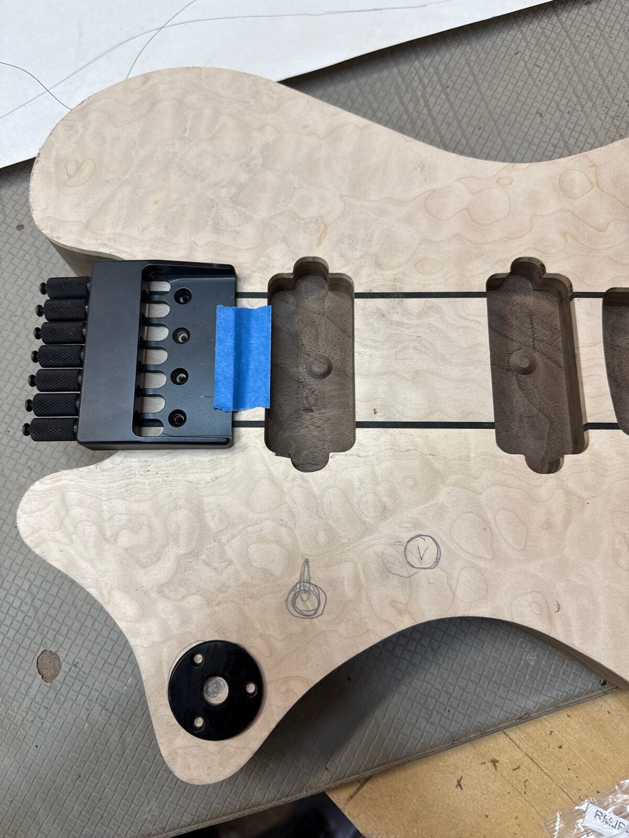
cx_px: 314
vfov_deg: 71.6
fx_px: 581
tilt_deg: -74.9
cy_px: 419
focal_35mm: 24
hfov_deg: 56.8
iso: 100
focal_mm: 6.76
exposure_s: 1/120
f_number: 1.78
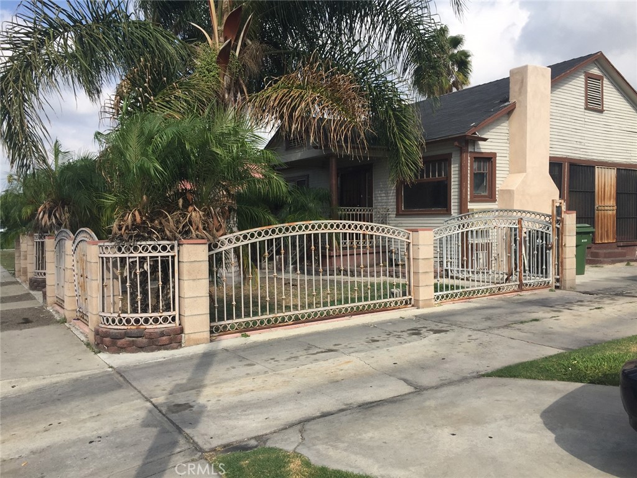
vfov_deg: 48.2
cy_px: 239
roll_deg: +0.8
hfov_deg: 61.7
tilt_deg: -2.1
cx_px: 318
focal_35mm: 29
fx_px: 534
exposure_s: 1/1582
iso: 32
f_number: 2.2
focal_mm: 4.15
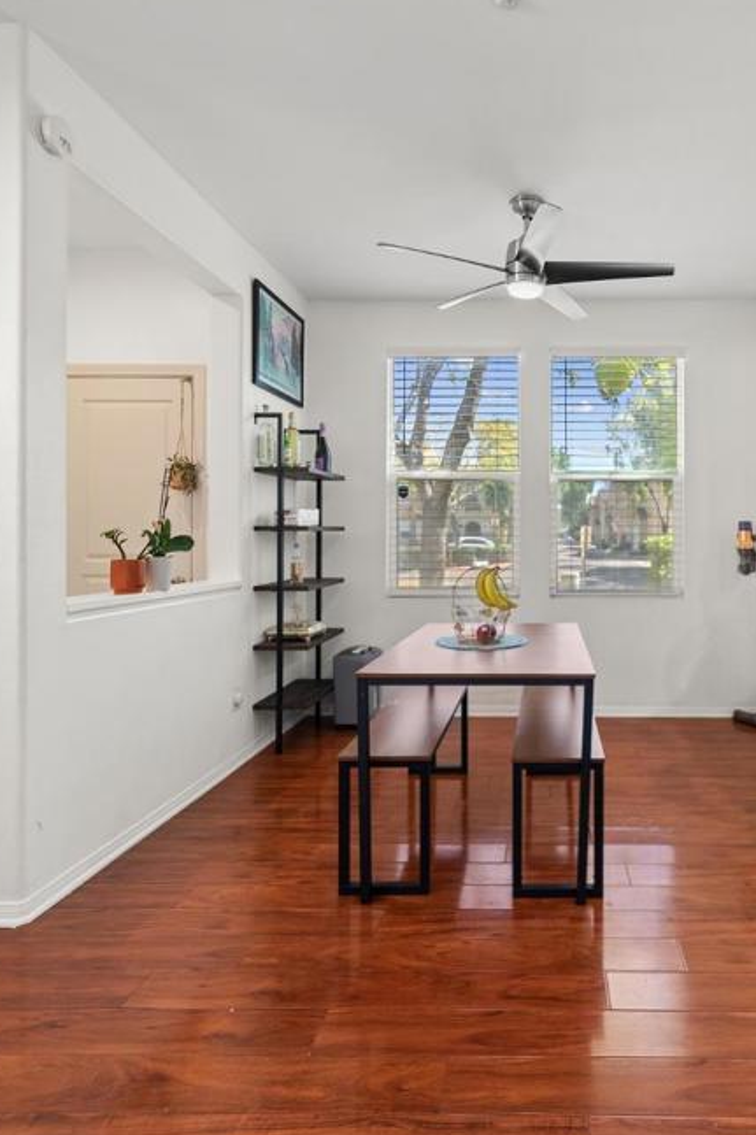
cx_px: 535
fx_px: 599
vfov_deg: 86.9
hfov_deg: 62.0
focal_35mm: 19
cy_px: 549
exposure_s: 1/2.5
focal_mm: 12
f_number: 6.3
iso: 250
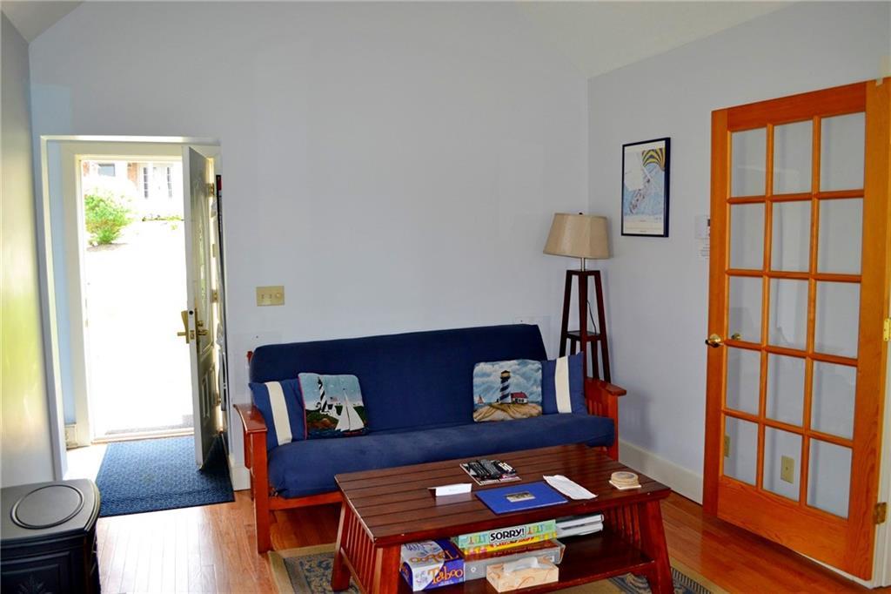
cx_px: 446
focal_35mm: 27
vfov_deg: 47.9
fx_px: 668
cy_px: 297
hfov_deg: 67.4
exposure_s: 1/100
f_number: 4
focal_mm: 18
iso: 400
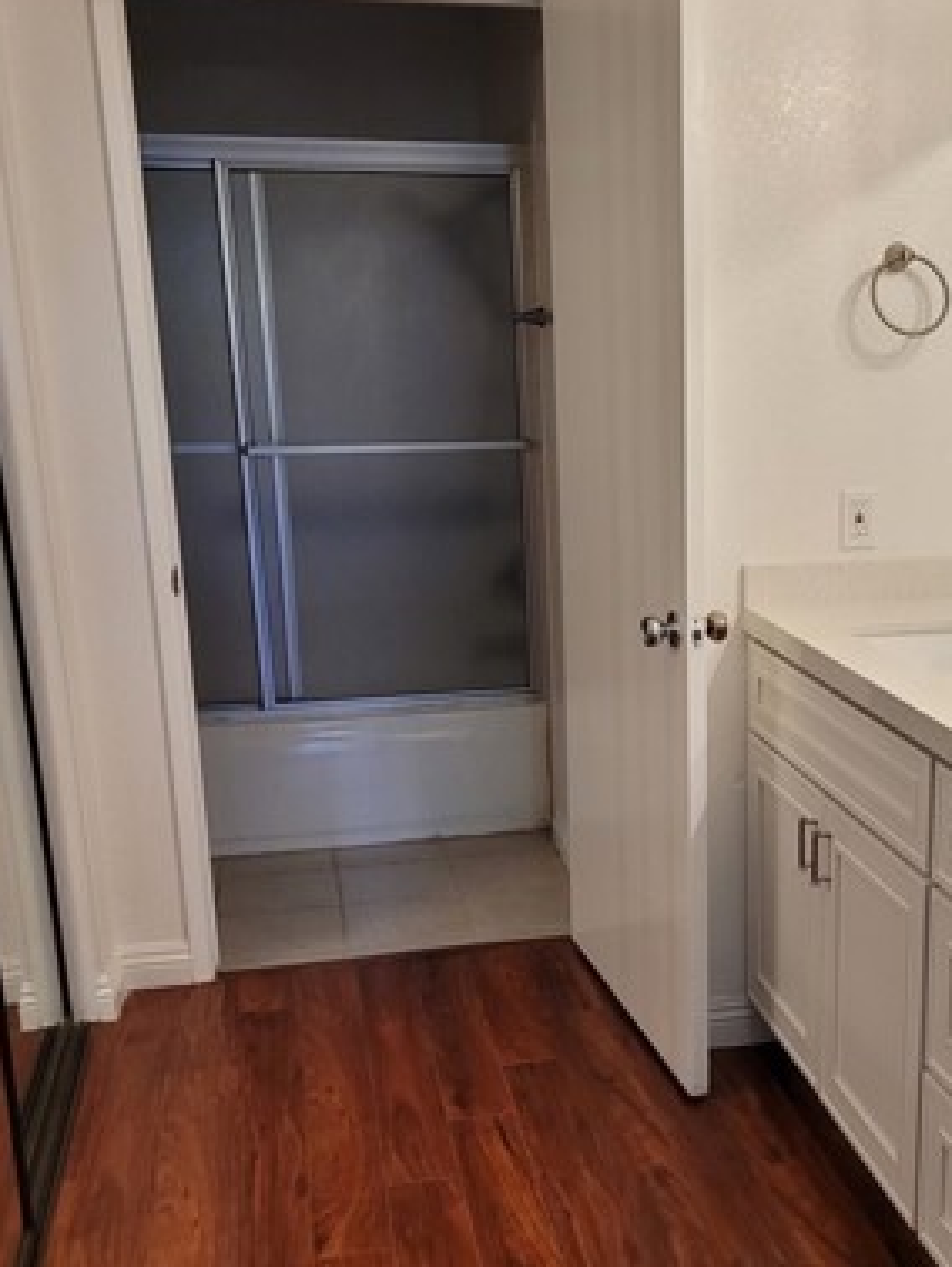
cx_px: 664
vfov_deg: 42.6
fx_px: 1612
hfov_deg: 32.5
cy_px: 784
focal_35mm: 44
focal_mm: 5.4
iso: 250
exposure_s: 1/119
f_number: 1.8
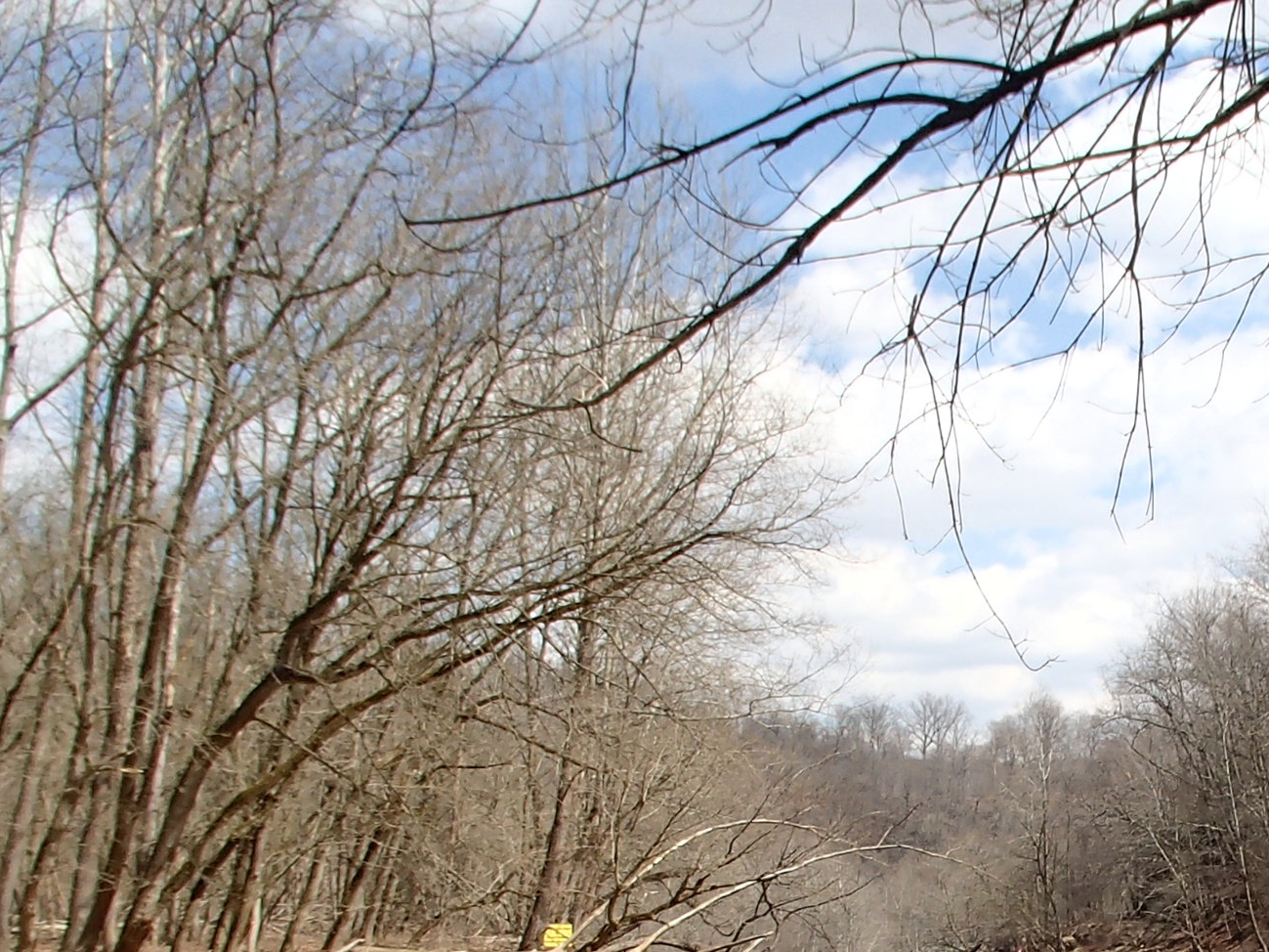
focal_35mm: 69
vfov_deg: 20.8
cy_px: 901
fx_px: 2529
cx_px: 1129
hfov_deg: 27.2
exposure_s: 1/640
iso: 100
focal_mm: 5
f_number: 3.9
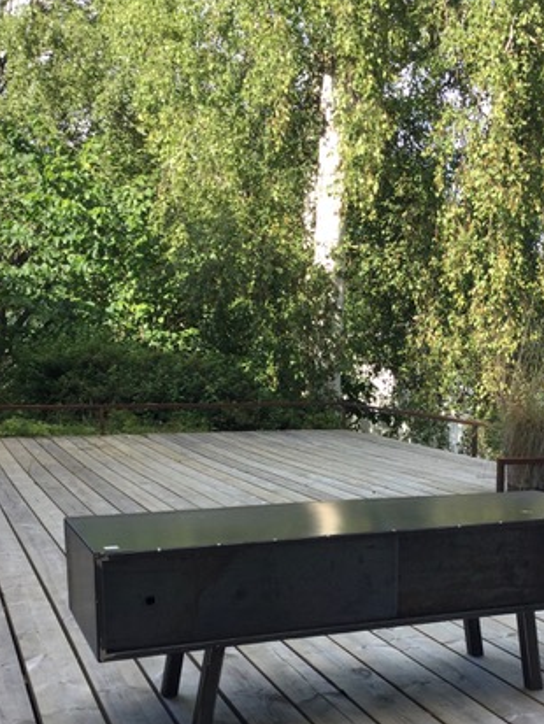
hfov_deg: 30.0
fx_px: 1005
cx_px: 369
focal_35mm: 48
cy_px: 533
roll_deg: +0.1
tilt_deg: -10.2
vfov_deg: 38.7
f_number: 2.4
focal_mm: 3.3
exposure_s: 1/245
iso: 25
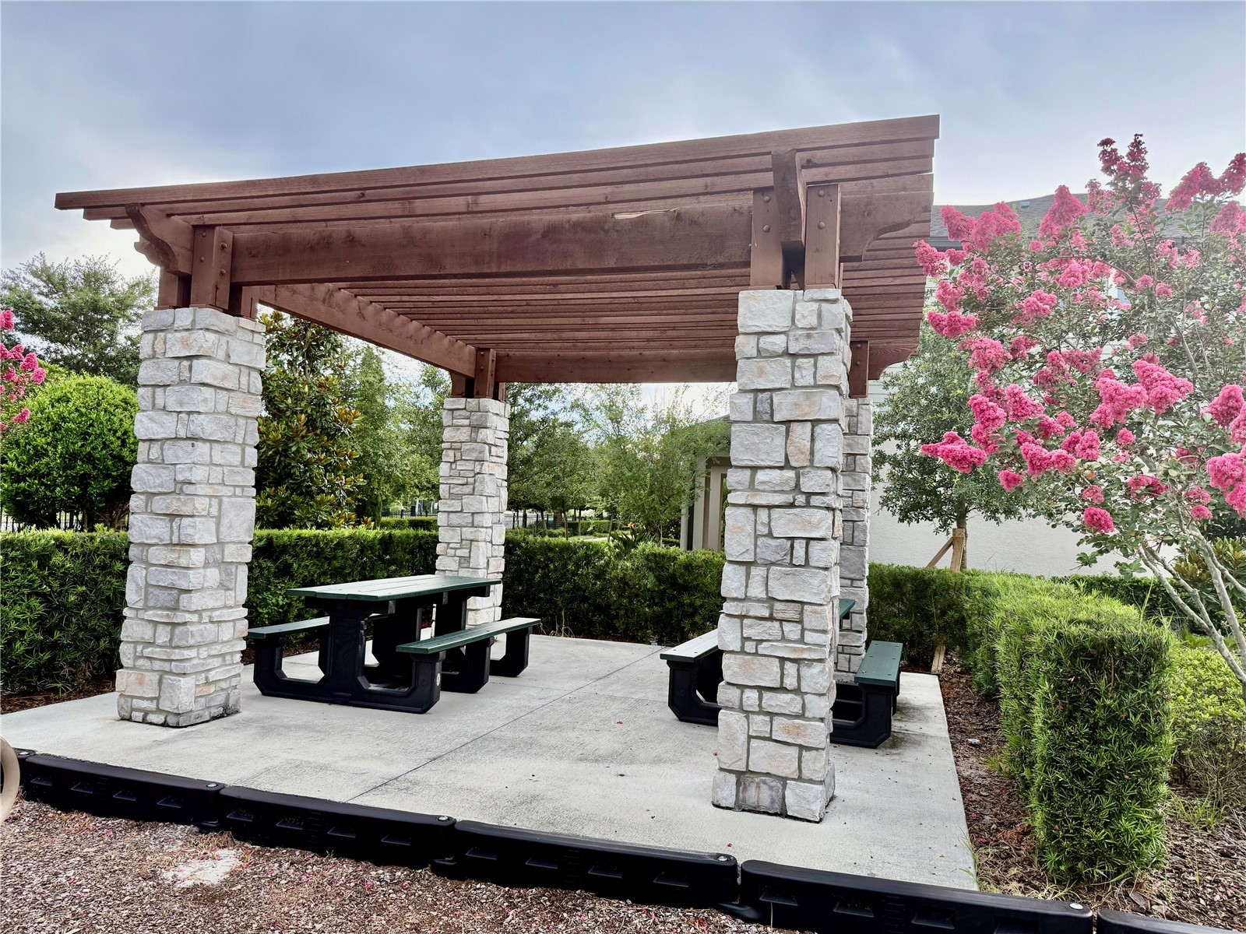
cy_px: 467
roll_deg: -3.5
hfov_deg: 71.6
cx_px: 623
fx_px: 864
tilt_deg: +3.2
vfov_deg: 56.8
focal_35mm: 24
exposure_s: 1/532
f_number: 1.78
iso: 100
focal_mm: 6.76
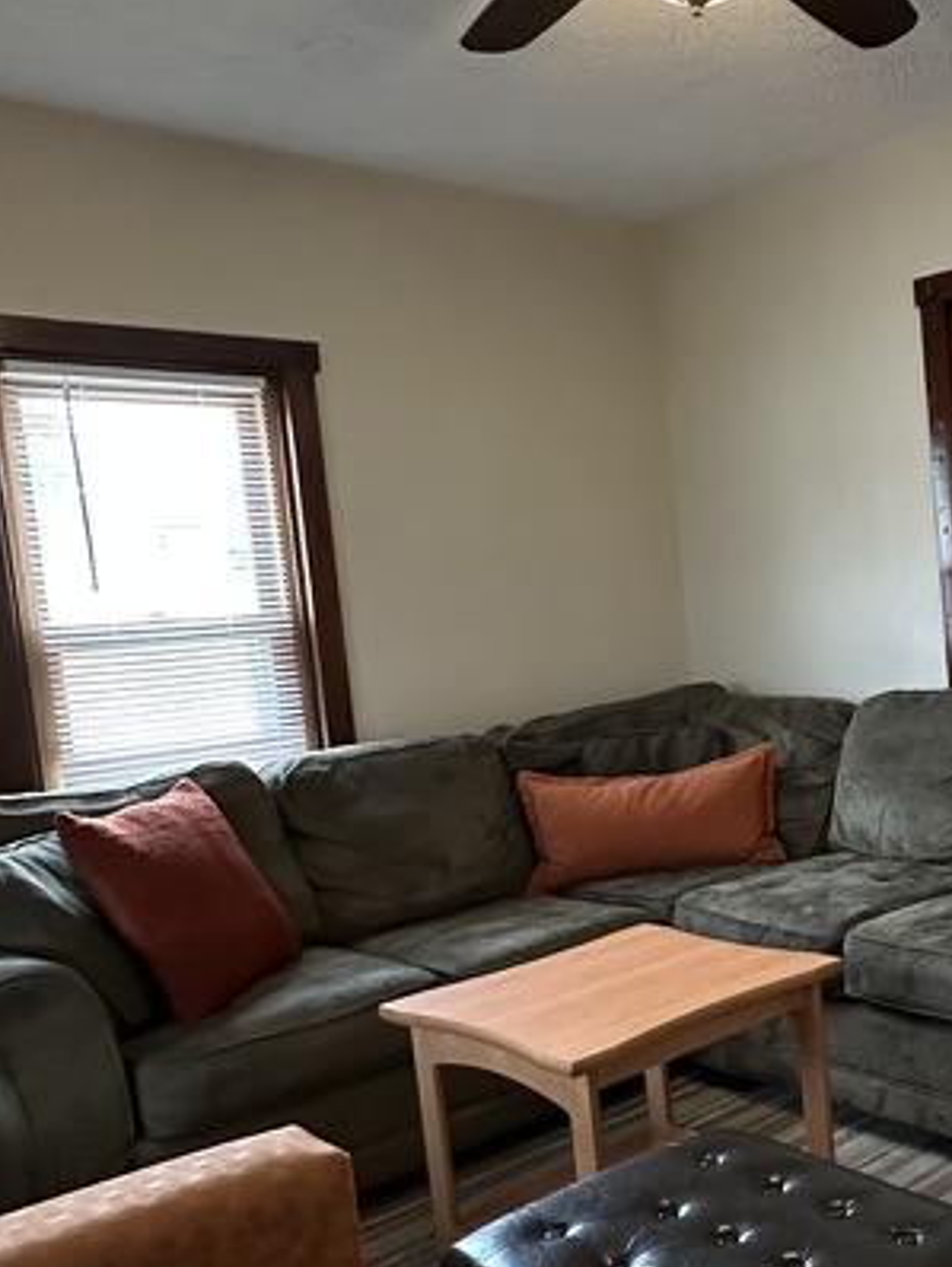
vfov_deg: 51.2
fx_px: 1319
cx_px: 965
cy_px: 713
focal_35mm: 36
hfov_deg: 35.6
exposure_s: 1/60
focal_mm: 2.22
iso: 400
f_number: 2.2
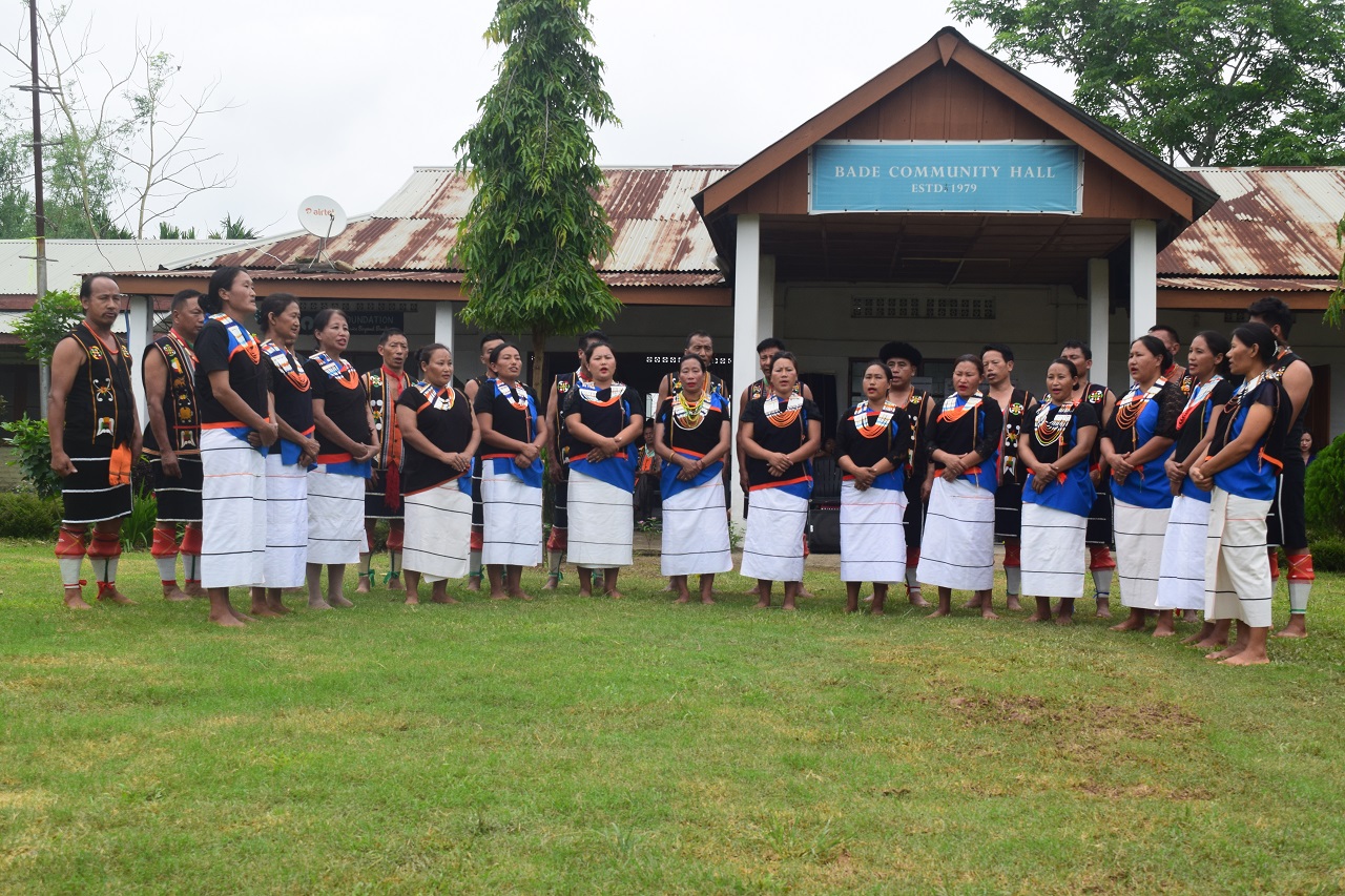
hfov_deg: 43.6
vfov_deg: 29.9
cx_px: 672
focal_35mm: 45
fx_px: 1681
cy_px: 448
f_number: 11
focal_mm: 30
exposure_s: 1/500
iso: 360
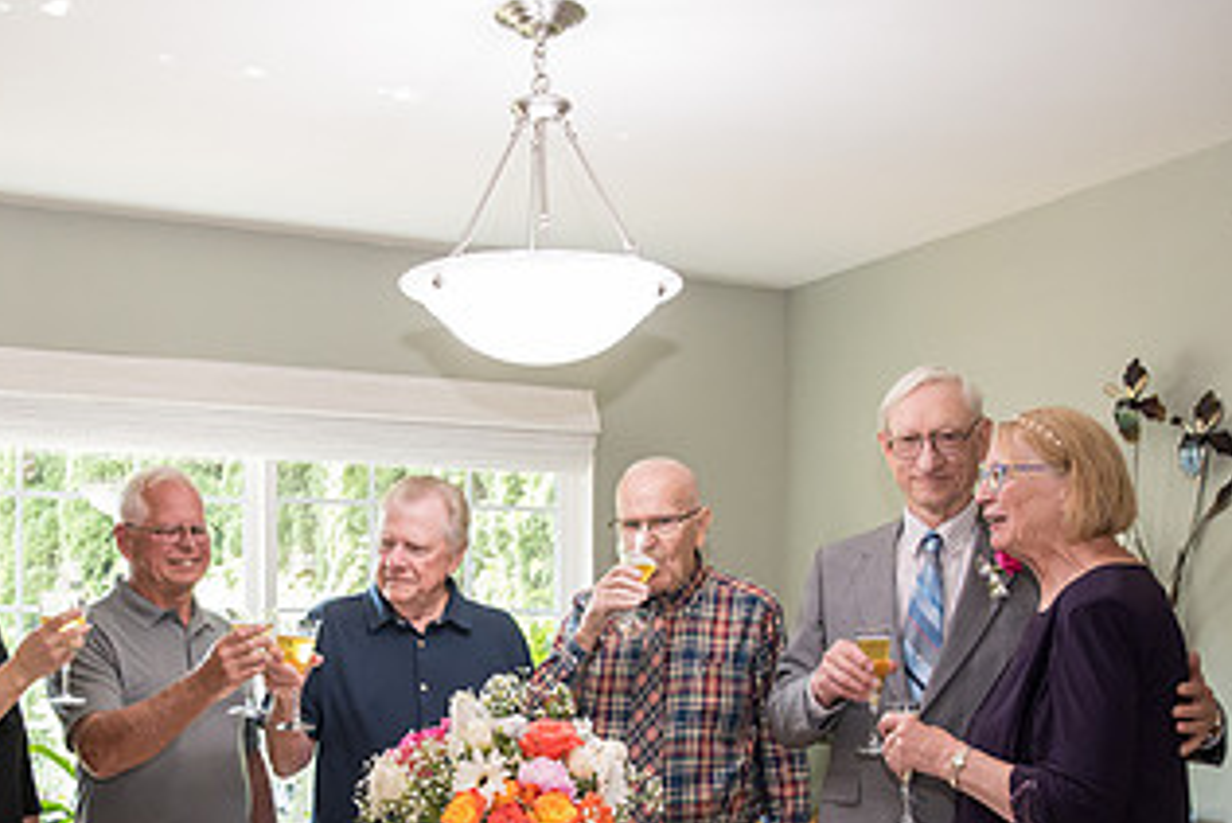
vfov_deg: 29.5
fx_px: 1506
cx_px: 480
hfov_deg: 44.2
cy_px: 716
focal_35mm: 44
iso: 2500
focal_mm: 24
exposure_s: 1/320
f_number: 4
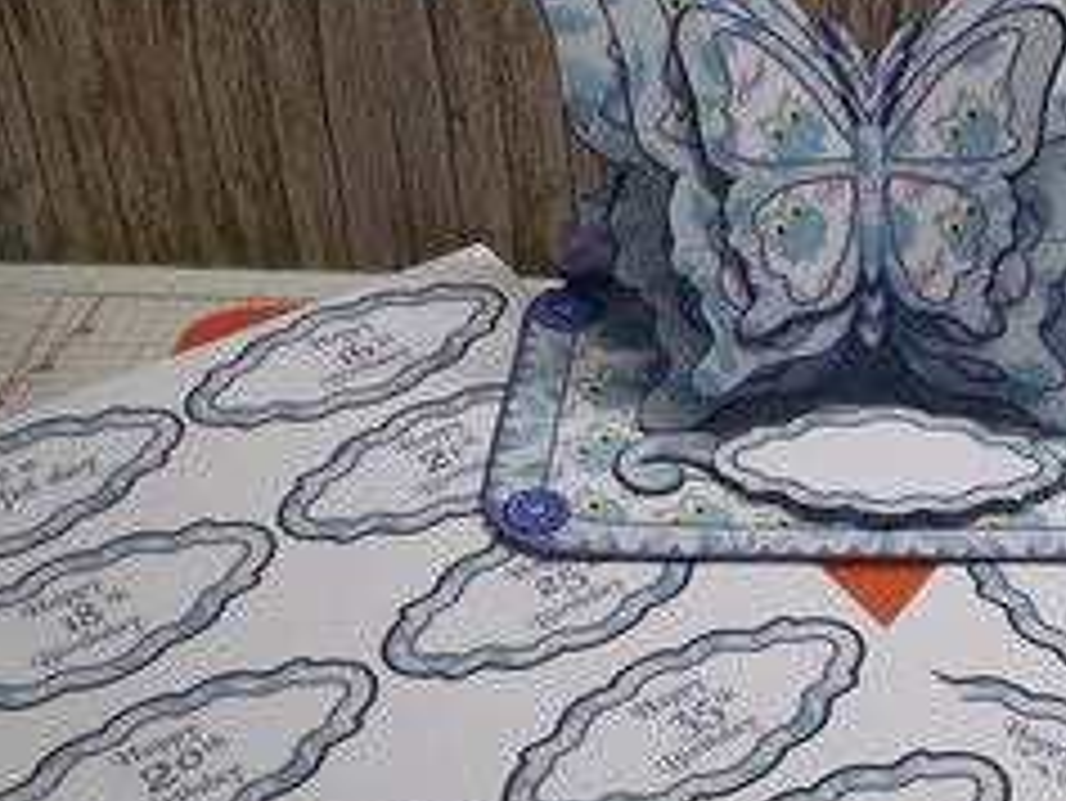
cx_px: 900
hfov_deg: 33.6
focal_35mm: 55
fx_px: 1695
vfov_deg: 26.2
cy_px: 623
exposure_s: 1/30
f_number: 3.3
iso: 99
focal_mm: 4.1
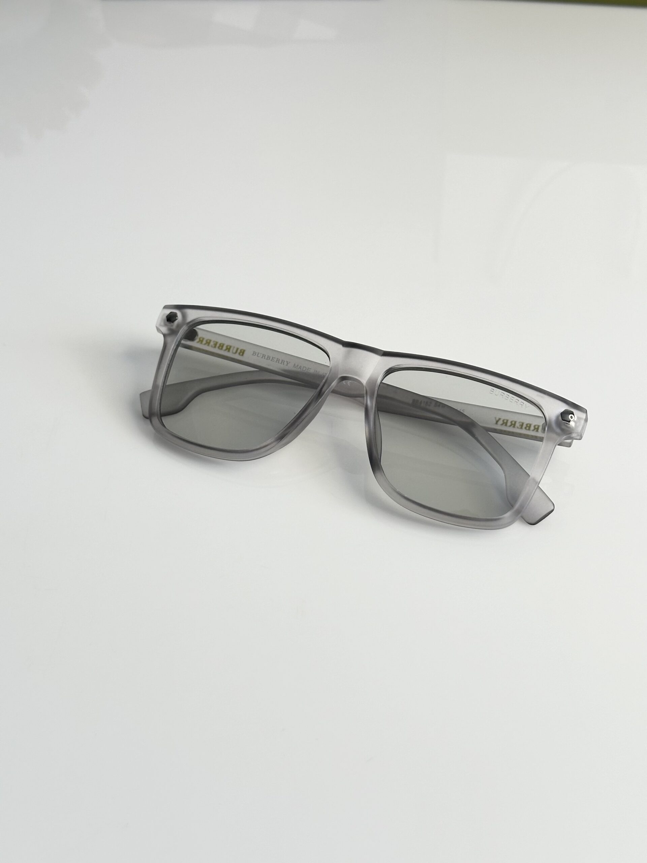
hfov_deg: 30.3
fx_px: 1196
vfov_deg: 39.7
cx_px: 324
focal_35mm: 48
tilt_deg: -45.3
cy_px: 432
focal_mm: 6.86
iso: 80
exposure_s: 1/77
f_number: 1.78
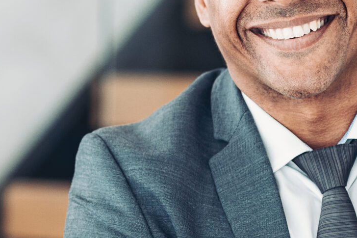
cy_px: 171
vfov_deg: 4.6
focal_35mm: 299
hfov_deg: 6.9
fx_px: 2964
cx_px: 120
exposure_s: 1/500
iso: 500
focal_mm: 85
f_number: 2
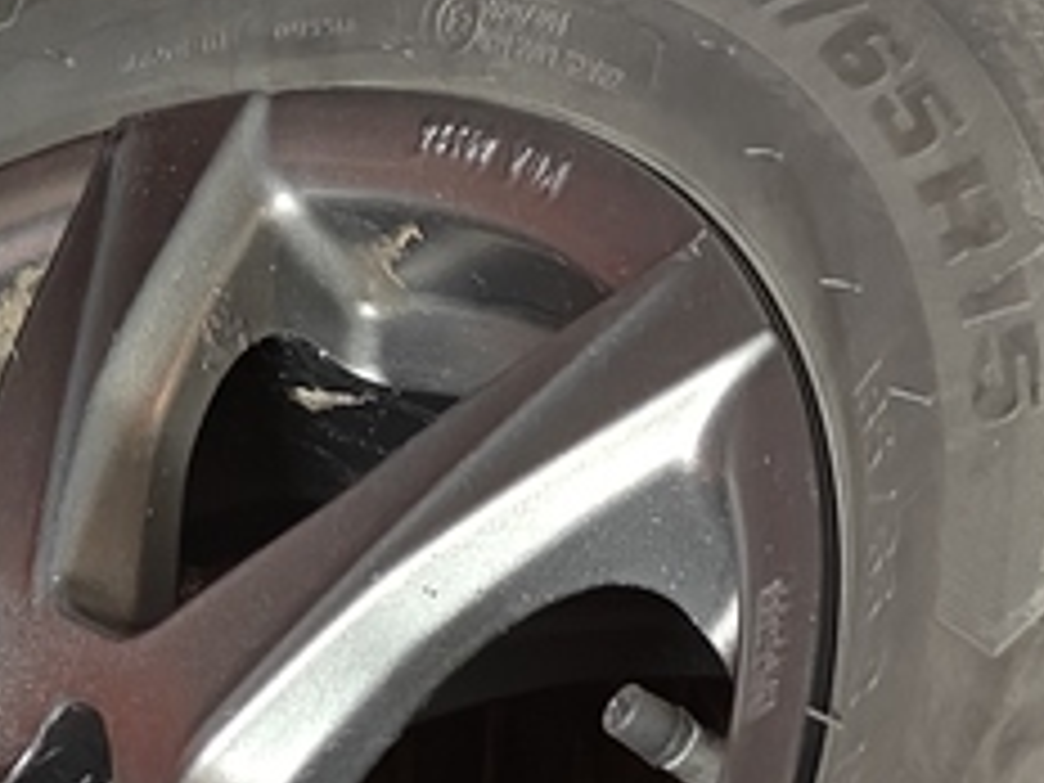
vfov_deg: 9.9
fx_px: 4494
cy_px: 702
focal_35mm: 149
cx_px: 1174
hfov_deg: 13.0
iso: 320
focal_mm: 5.59
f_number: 1.8
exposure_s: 1/20
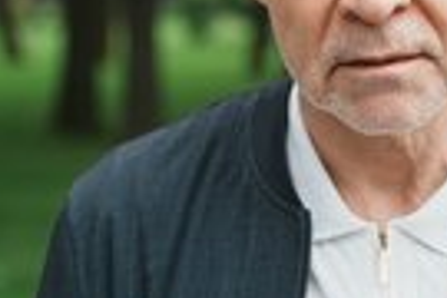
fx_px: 2024
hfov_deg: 12.5
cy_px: 45
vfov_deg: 8.4
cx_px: 364
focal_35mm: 163
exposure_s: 1/400
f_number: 2.8
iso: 100
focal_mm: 55
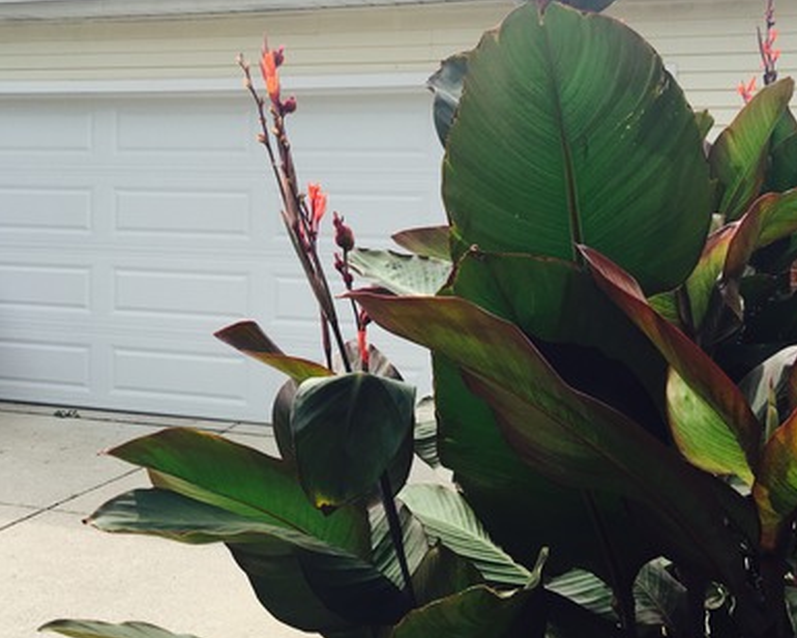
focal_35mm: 47
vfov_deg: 32.0
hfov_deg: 39.4
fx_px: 1109
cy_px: 244
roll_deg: -1.2
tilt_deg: -1.0
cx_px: 329
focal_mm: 4.15
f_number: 2.2
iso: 25
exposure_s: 1/557
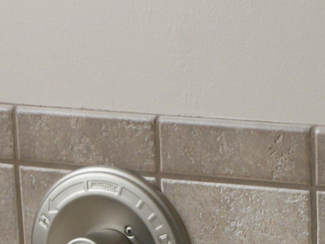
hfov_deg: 8.4
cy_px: 325
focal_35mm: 235
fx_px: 2206
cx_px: 142
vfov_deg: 6.3
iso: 100
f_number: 4
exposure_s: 1/8
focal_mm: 17.3
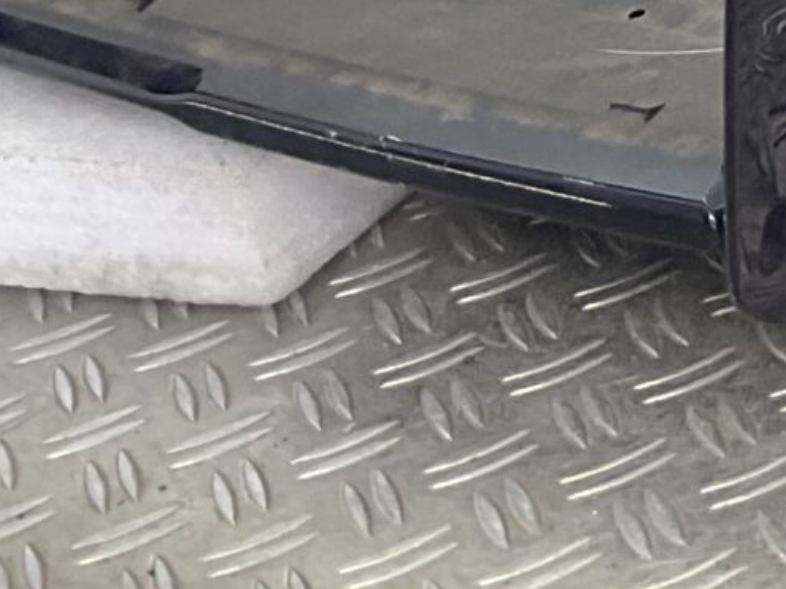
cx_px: 1299
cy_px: -816
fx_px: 3405
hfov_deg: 12.3
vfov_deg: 8.9
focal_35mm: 150
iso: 16
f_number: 1.8
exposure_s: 1/100
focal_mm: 3
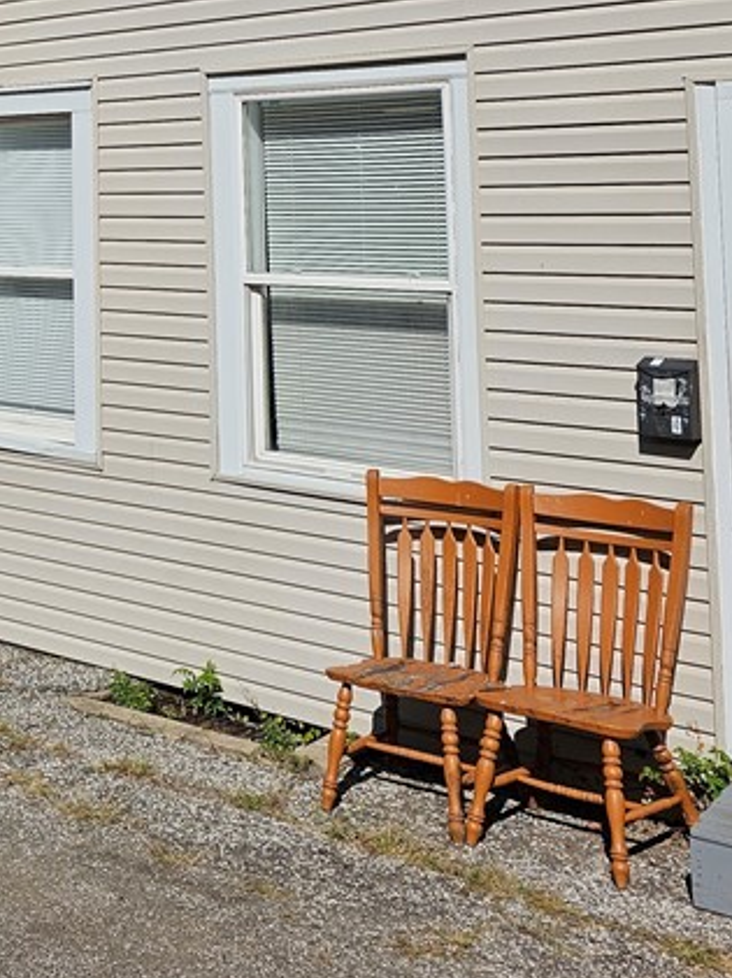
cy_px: 112
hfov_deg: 22.7
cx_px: -263
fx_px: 1581
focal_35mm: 56
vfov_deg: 32.8
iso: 10
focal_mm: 6.3
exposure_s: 1/2134
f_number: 1.7
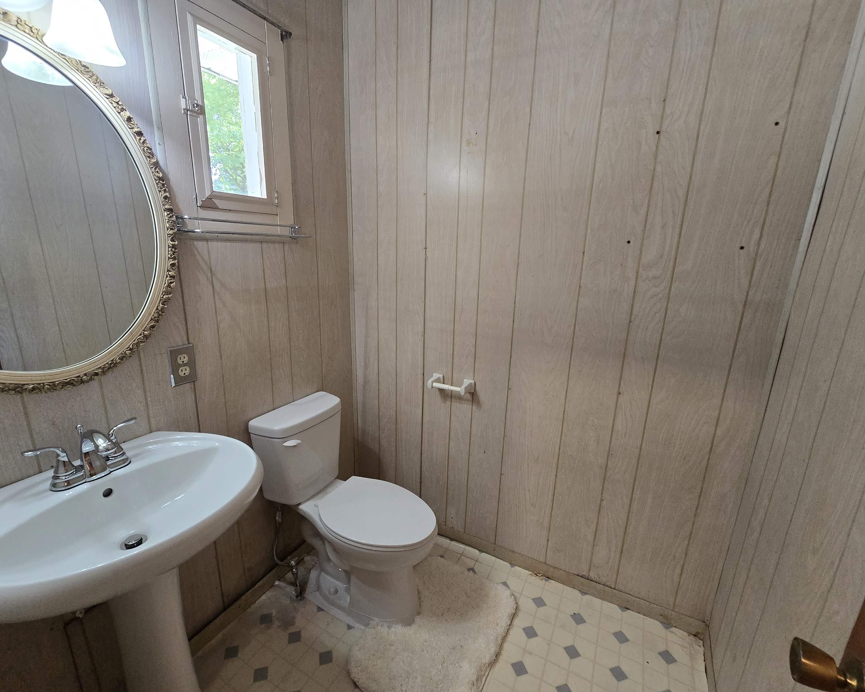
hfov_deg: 100.7
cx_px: 424
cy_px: 345
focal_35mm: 14
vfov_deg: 88.0
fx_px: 358
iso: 400
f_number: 2.2
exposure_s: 1/60
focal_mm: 2.2
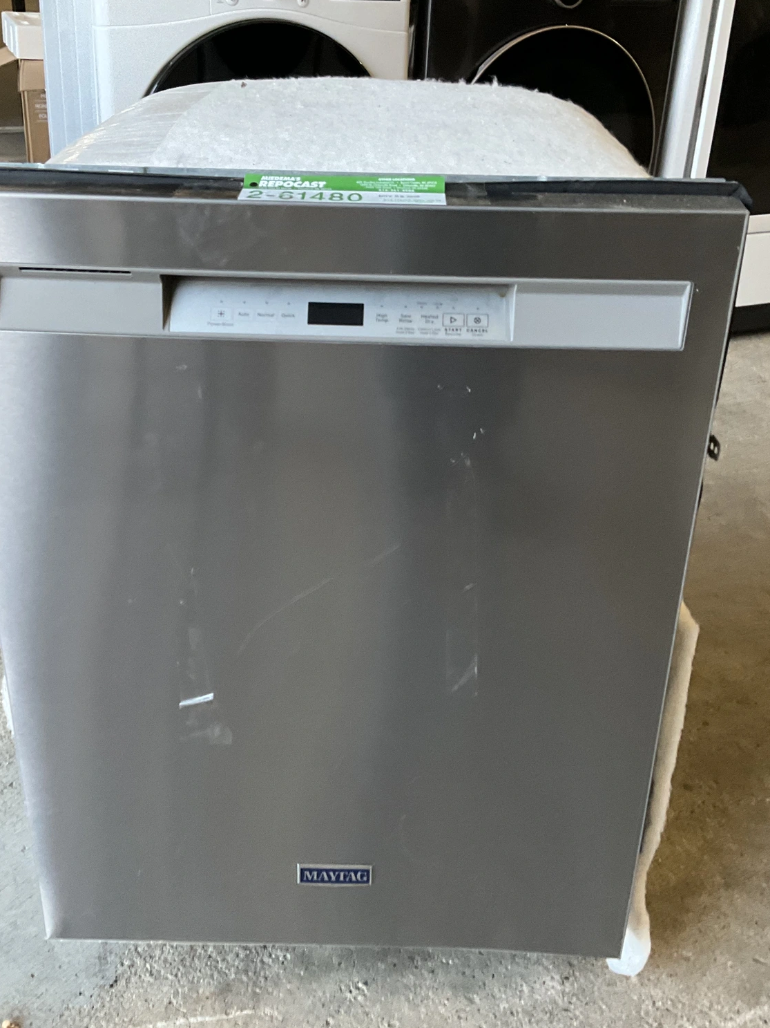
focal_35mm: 39
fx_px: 1157
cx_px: 364
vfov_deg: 47.9
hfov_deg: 36.8
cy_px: 511
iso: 160
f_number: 1.8
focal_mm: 3
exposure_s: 1/60
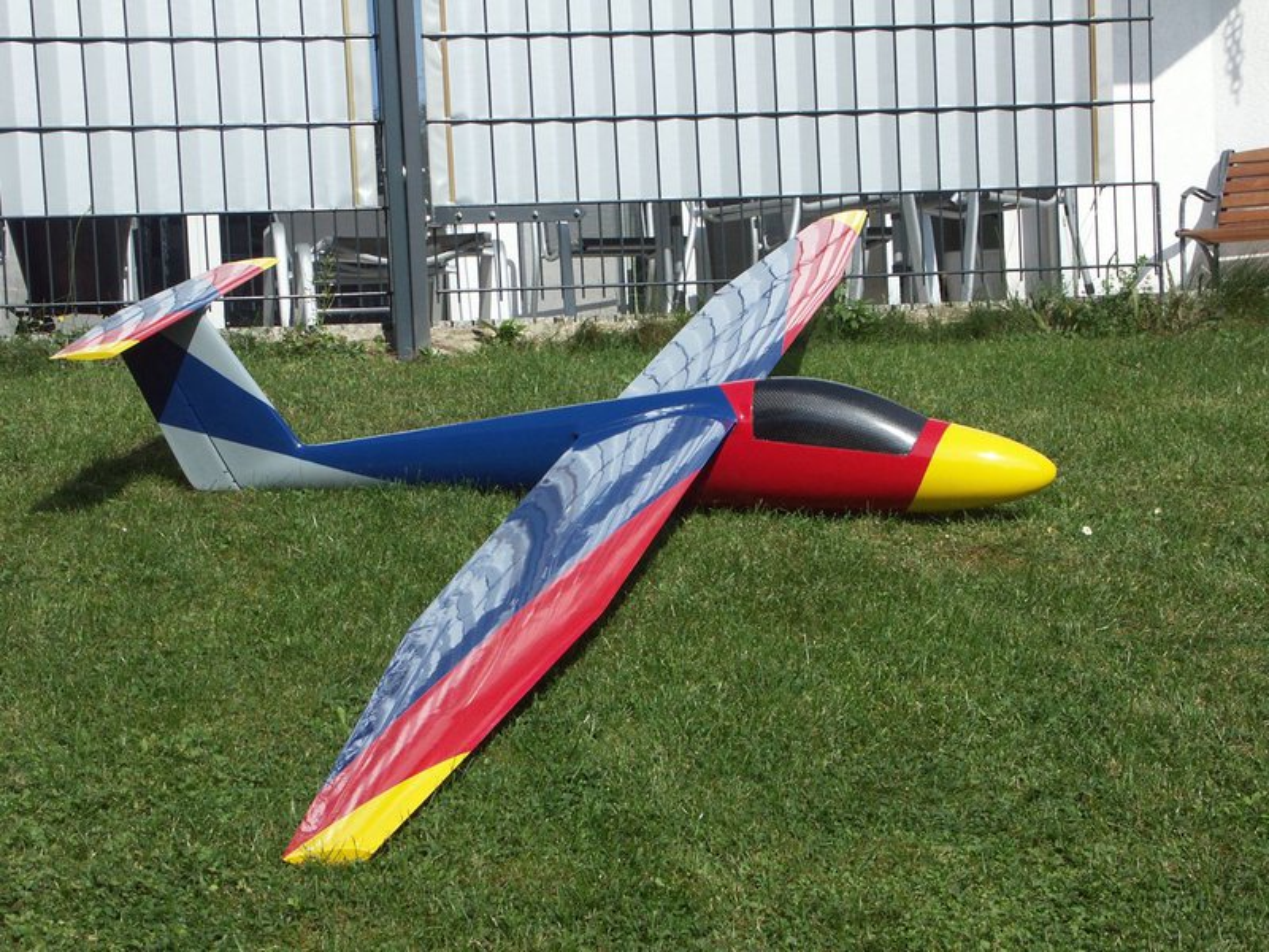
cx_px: 634
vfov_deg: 19.6
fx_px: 2749
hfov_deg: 26.0
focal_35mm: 75
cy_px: 476
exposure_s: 1/500
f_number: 8
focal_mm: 19.23
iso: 100
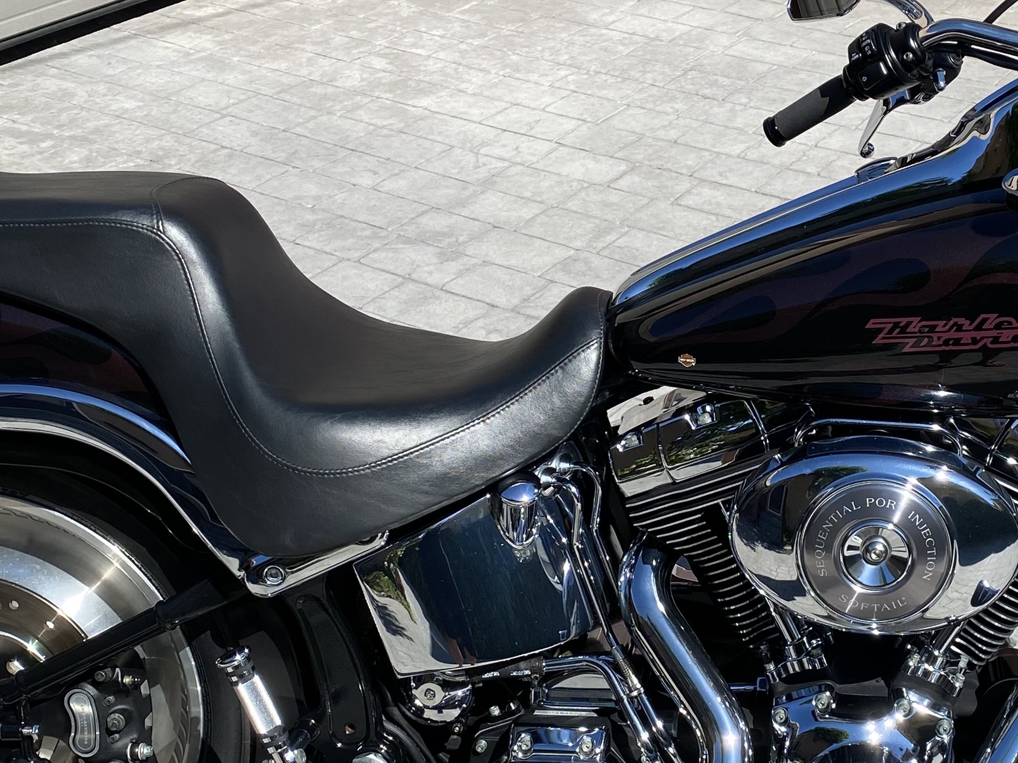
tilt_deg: -29.6
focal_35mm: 61
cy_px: 370
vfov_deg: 24.0
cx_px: 749
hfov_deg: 31.2
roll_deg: -1.9
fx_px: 1794
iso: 32
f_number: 1.8
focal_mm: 4.25
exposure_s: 1/2410
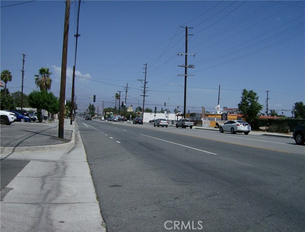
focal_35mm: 36
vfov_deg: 39.9
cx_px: 152
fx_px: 319
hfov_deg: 51.2
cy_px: 116
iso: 100
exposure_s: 1/1730
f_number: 4.7
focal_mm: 6
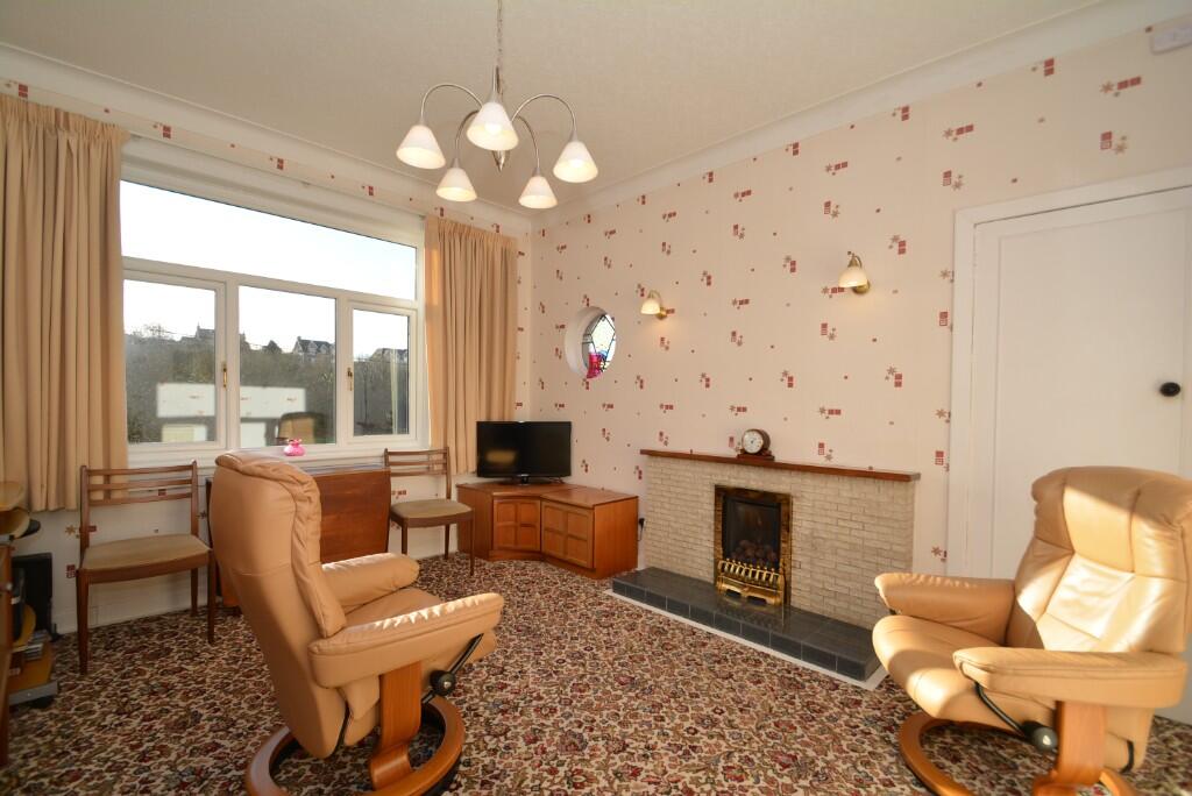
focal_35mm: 15
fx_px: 497
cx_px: 596
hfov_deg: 100.4
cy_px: 398
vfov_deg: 77.4
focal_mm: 10
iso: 100
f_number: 5.6
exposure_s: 1/125
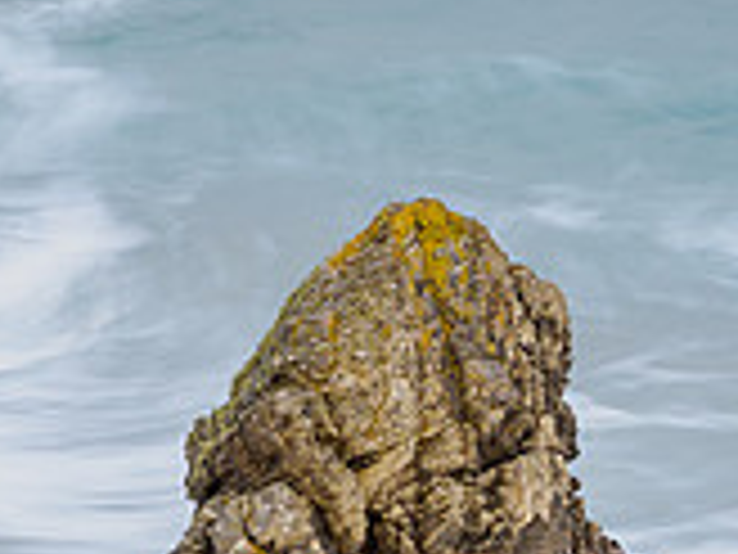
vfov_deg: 1.9
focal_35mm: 782
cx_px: 591
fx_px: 16672
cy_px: 665
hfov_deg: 2.5
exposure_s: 1
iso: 200
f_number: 7.1
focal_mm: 97
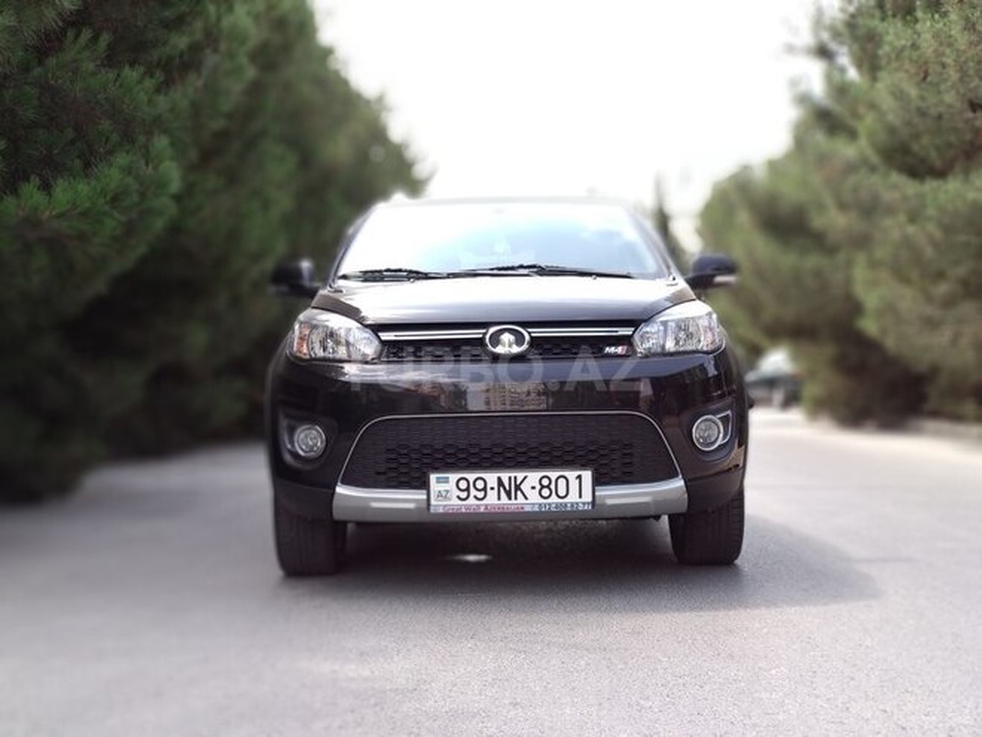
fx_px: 1475
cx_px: 491
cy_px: 368
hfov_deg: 36.8
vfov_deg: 28.0
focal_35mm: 52
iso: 100
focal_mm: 5.99
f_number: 2.6
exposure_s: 1/113
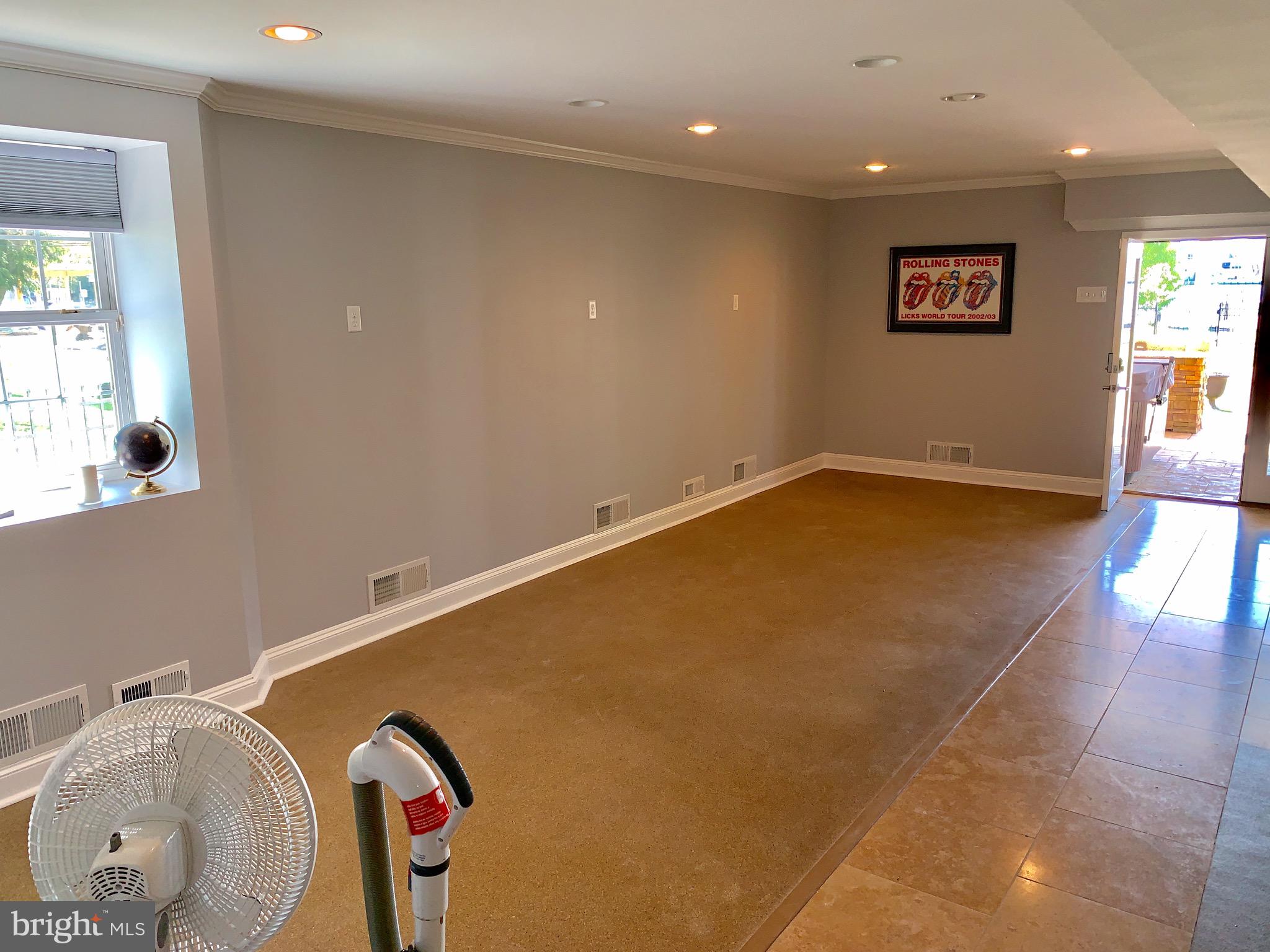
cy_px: 476
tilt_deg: -10.9
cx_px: 635
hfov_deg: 67.3
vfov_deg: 53.1
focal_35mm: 26
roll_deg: +0.7
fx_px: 954
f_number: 1.8
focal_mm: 4.25
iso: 25
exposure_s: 1/66
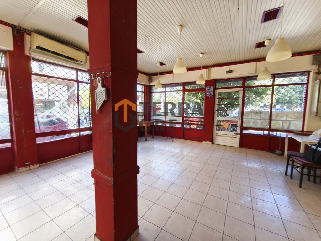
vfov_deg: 81.7
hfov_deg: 98.2
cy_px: 120
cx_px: 160
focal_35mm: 15
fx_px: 139
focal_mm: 1.91
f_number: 2.2
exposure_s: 1/50
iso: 100
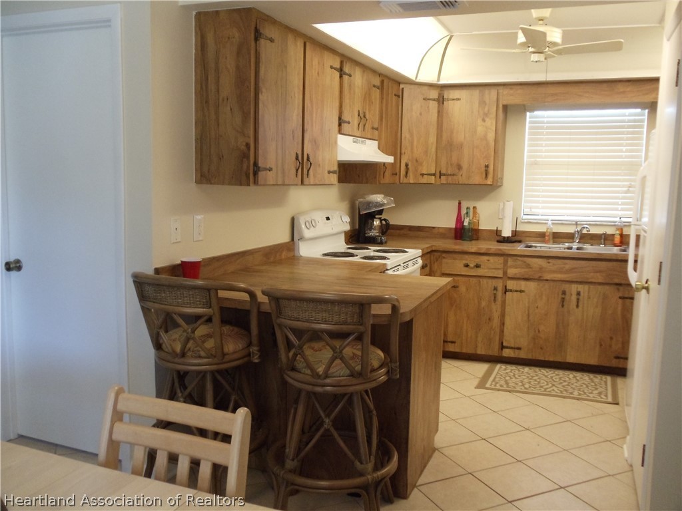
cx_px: 341
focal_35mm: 44
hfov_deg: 42.9
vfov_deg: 32.9
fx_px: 867
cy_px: 256
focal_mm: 6
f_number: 3.5
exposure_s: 1/40
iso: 400
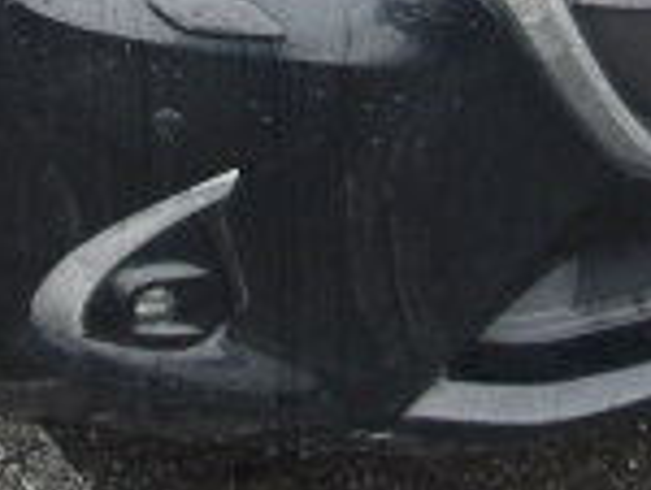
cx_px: 117
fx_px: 2166
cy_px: -338
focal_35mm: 115
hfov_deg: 16.9
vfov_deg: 12.1
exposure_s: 1/60
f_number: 10.4
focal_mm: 4.9
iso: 571
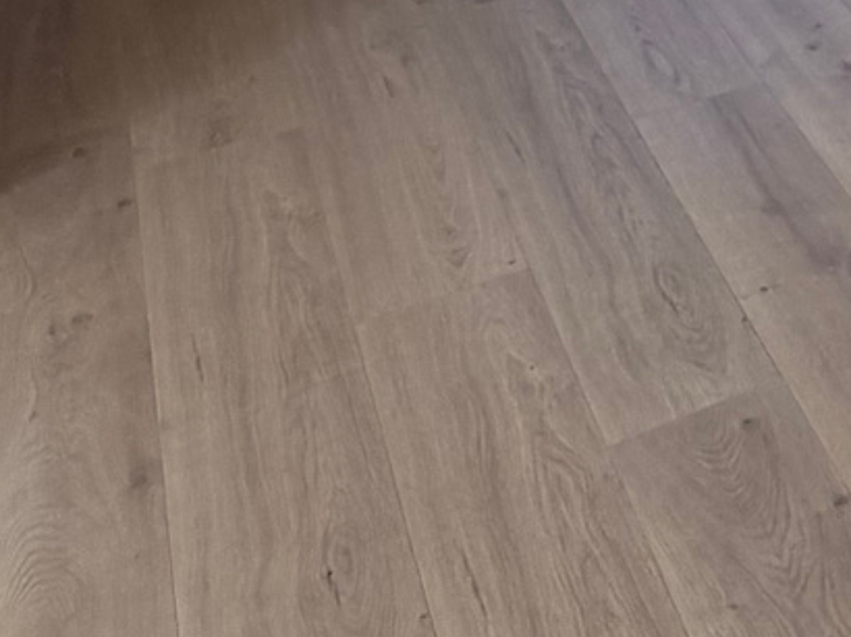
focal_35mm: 70
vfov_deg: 16.4
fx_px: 1720
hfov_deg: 20.1
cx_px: 1536
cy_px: -618
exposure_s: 1/120
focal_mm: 2.22
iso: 40
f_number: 2.2
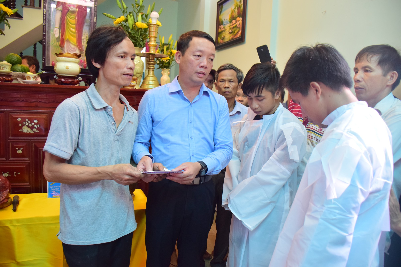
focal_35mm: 27
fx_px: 301
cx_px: 200
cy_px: 134
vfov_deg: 47.9
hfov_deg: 67.4
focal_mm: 18
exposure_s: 1/50
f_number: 3.5
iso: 1000
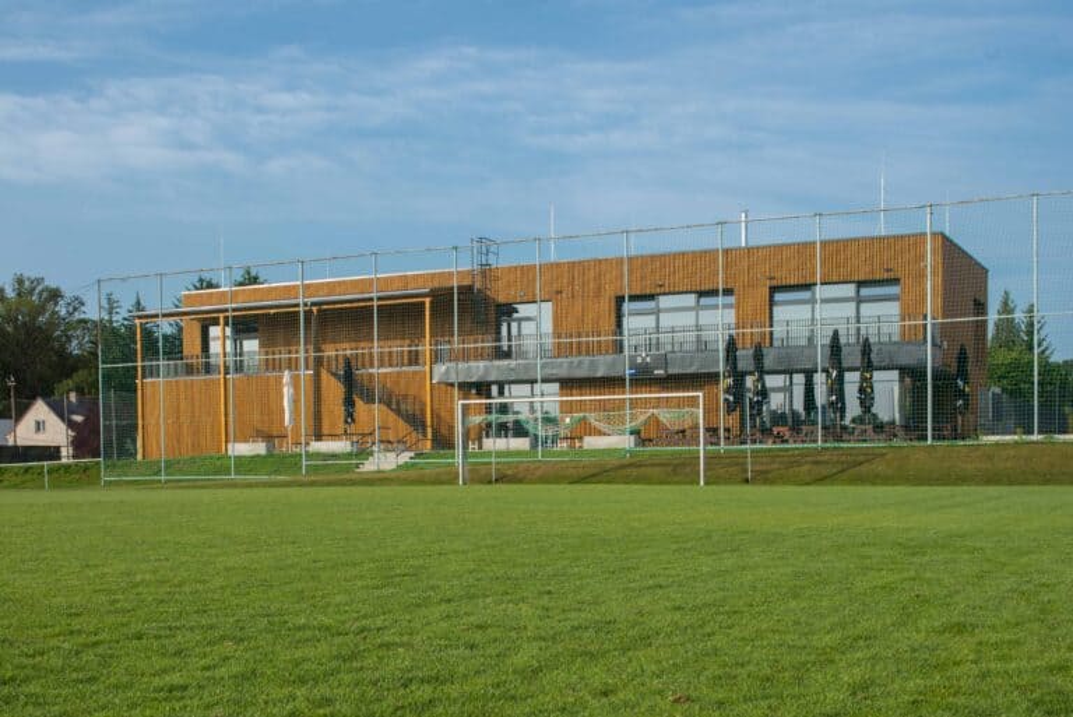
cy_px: 358
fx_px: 1342
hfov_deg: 43.6
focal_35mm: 45
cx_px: 536
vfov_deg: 29.9
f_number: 11
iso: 100
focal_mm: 45
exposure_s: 1/60
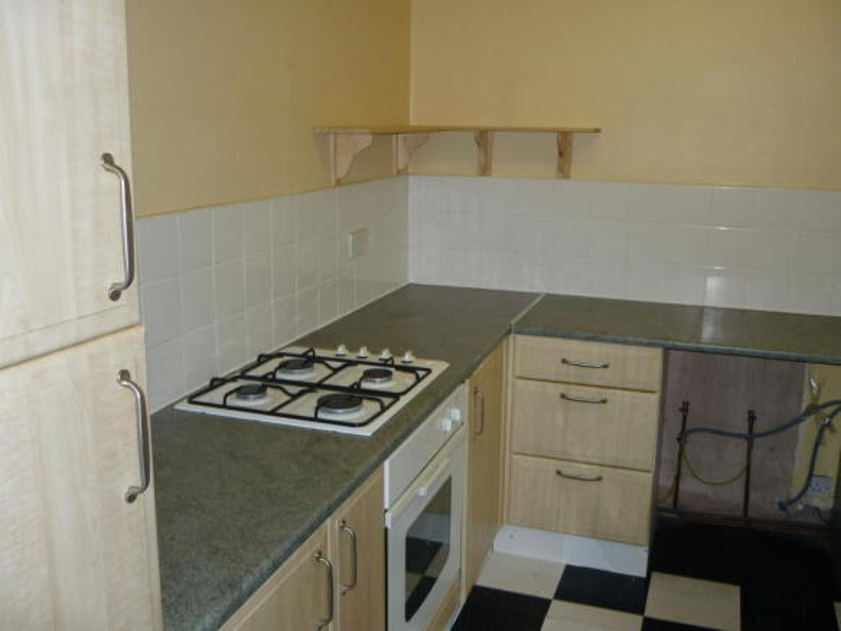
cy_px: 316
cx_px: 420
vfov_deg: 42.9
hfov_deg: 55.4
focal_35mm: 33
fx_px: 802
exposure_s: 1/30
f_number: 2.8
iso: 100
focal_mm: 5.5
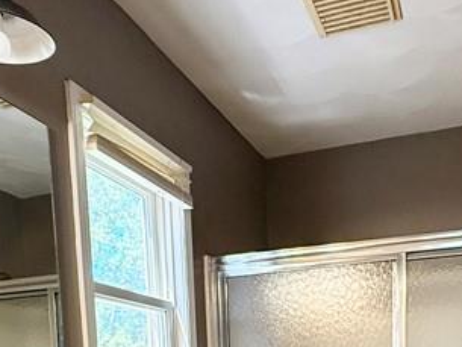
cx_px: 267
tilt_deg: -7.5
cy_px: 480
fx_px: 628
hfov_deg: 40.3
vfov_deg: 25.4
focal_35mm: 47
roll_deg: +1.7
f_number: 2.2
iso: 200
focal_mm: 2.22
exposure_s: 1/120
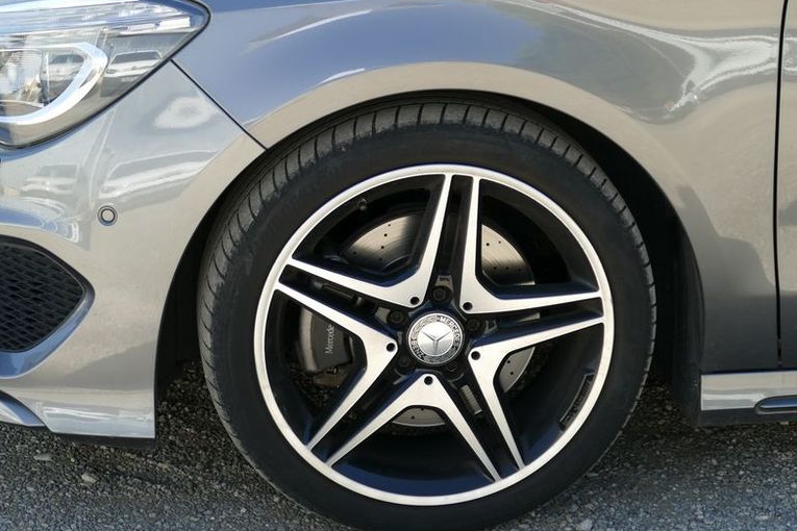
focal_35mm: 98
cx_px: 420
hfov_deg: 20.8
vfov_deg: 14.0
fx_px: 2169
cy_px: 272
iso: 125
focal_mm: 27.23
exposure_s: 1/250
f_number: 3.7
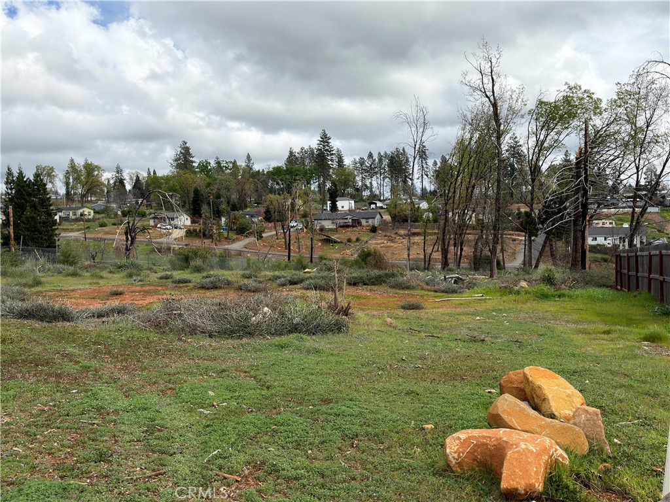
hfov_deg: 52.6
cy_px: 251
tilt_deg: -0.6
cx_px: 335
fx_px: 677
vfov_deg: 40.7
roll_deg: +3.0
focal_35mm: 35
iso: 64
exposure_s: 1/4386
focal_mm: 6.76
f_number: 1.78
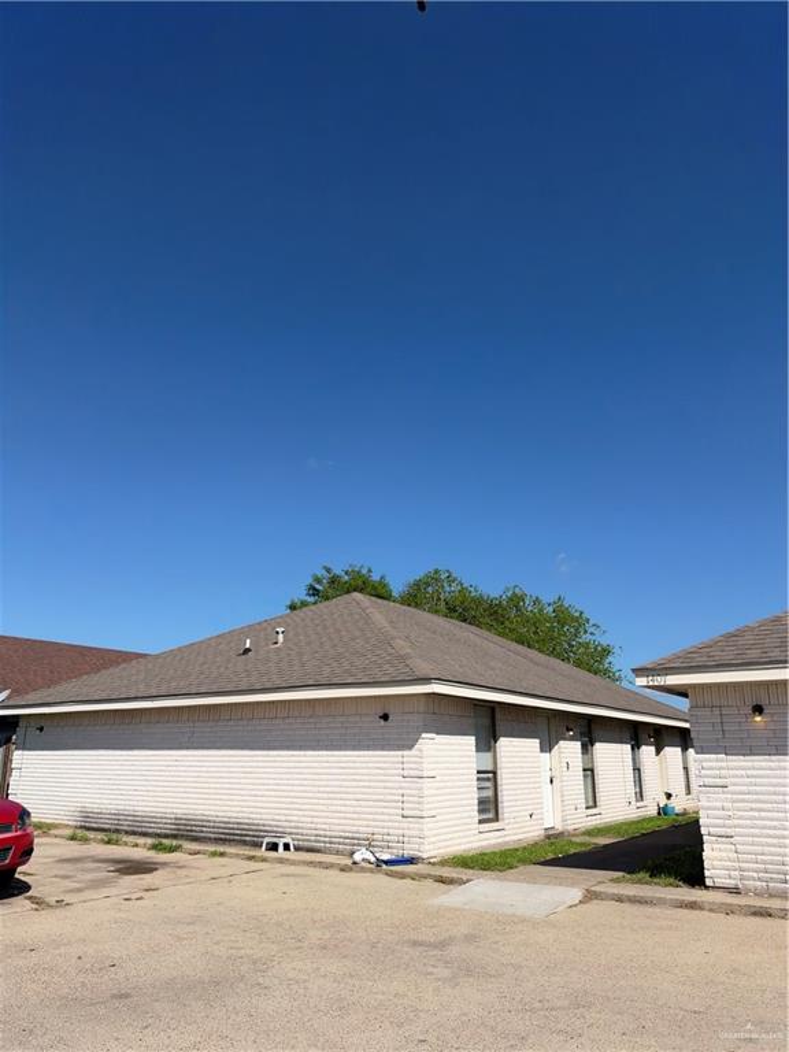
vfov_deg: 71.6
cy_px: 526
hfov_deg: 56.8
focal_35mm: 24
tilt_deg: +17.0
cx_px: 394
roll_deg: +0.7
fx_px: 729
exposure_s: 1/7874
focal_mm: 6.93
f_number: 1.8
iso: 80
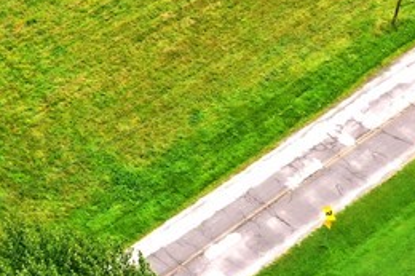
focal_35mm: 117
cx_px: -131
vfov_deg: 10.8
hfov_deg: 16.5
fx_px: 1348
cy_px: -260
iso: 100
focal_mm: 10.26
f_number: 4.5
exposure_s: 1/120
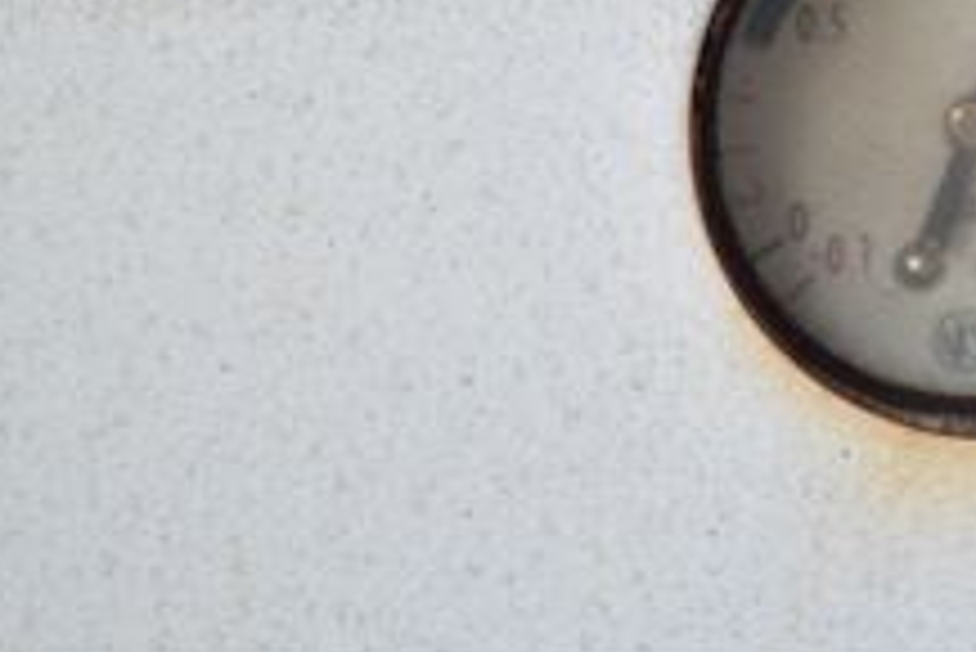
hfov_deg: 2.3
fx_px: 24334
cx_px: 1021
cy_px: -81
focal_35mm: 897
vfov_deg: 1.5
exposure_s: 1/400
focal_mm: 260
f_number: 6.3
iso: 1250
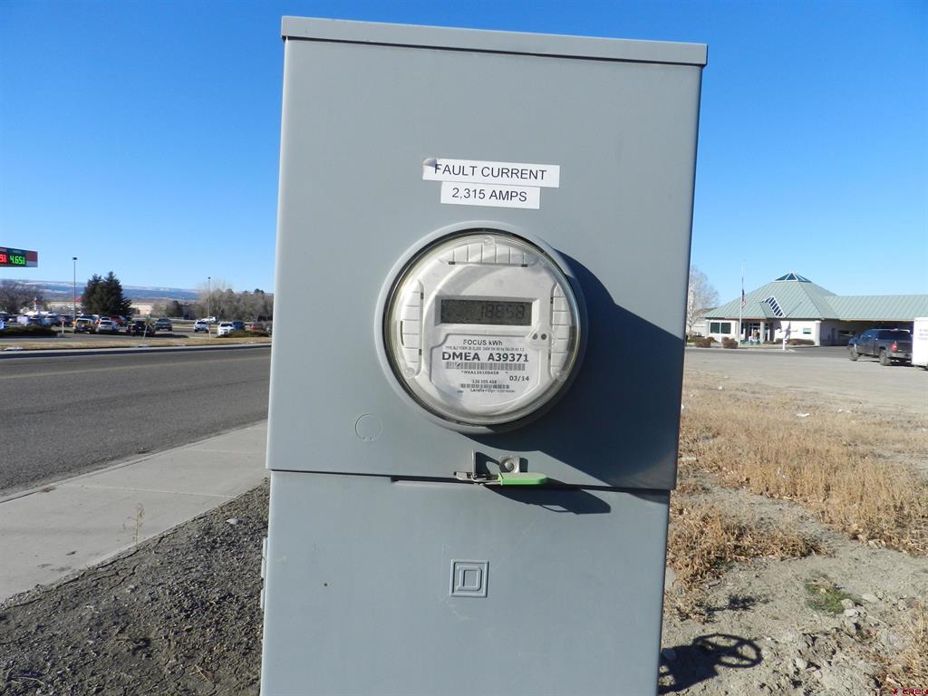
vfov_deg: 58.9
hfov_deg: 73.9
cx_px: 464
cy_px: 348
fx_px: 617
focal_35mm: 23
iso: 160
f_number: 4
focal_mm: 4
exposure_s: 1/1000
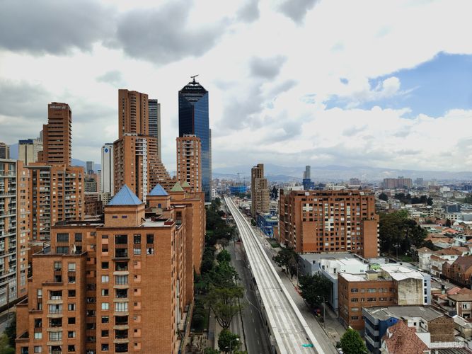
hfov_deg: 71.6
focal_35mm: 24
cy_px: 177
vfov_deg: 56.8
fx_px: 327
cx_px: 236
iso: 50
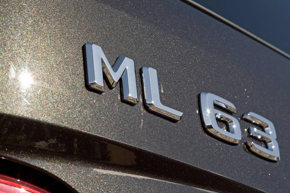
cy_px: 121
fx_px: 1079
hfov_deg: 15.3
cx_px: 164
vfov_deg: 10.2
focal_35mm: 134
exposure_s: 1/100
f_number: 18
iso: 200
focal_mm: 105
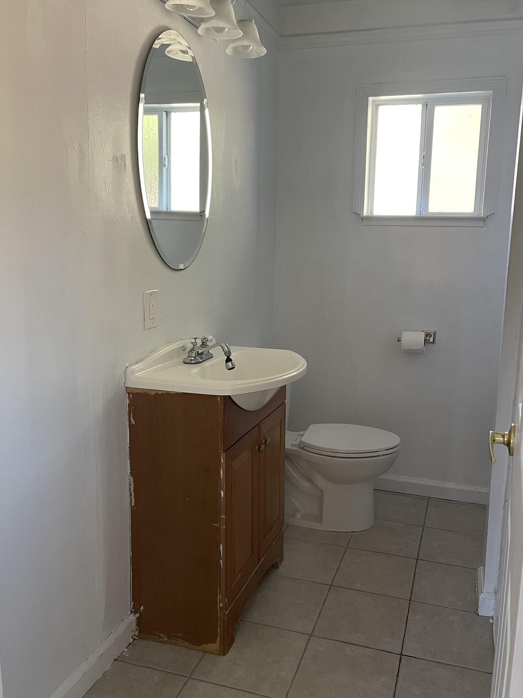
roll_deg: -2.1
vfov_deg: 63.4
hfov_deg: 49.7
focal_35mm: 28
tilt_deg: -9.4
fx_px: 564
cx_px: 288
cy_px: 331
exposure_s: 1/60
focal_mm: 5.1
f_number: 1.6
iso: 250
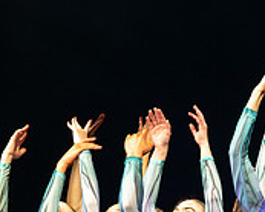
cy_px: 244
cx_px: 255
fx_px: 1982
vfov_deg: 6.1
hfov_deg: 7.6
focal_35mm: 253
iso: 450
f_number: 4
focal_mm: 59
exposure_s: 1/200
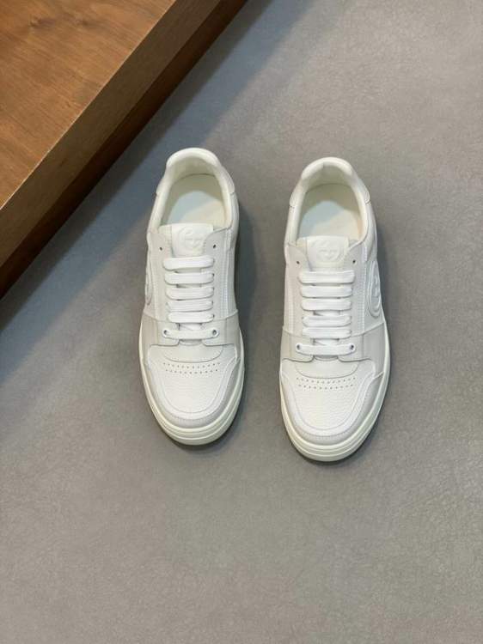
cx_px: 242
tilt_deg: -69.2
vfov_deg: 36.8
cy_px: 322
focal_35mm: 52
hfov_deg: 28.0
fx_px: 968
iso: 80
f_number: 2
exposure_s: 1/100
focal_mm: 6
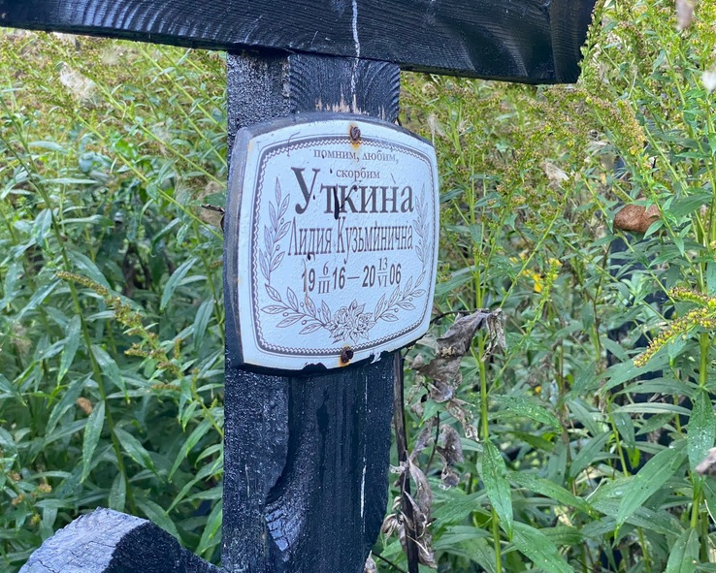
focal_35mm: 55
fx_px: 1166
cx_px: 363
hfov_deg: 34.1
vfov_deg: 27.6
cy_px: 286
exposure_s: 1/122
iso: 125
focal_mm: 6
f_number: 2
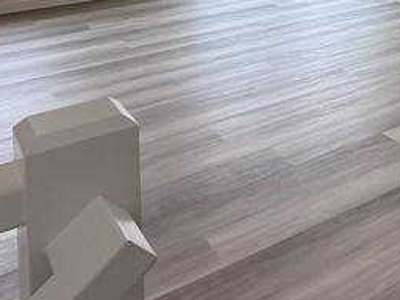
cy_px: -127
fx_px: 647
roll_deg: -0.3
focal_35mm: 56
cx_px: 583
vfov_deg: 22.3
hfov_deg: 26.2
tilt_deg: -2.5
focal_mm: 2.22
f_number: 2.2
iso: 100
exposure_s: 1/120
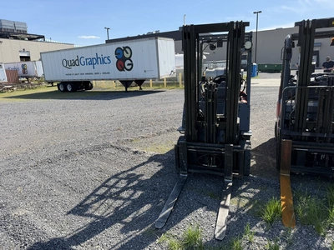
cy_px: 125
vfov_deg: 56.8
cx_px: 167
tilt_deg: -12.6
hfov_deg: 71.6
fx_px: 232
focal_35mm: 24
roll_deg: +1.6
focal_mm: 6.76
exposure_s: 1/2611
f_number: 1.78
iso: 80
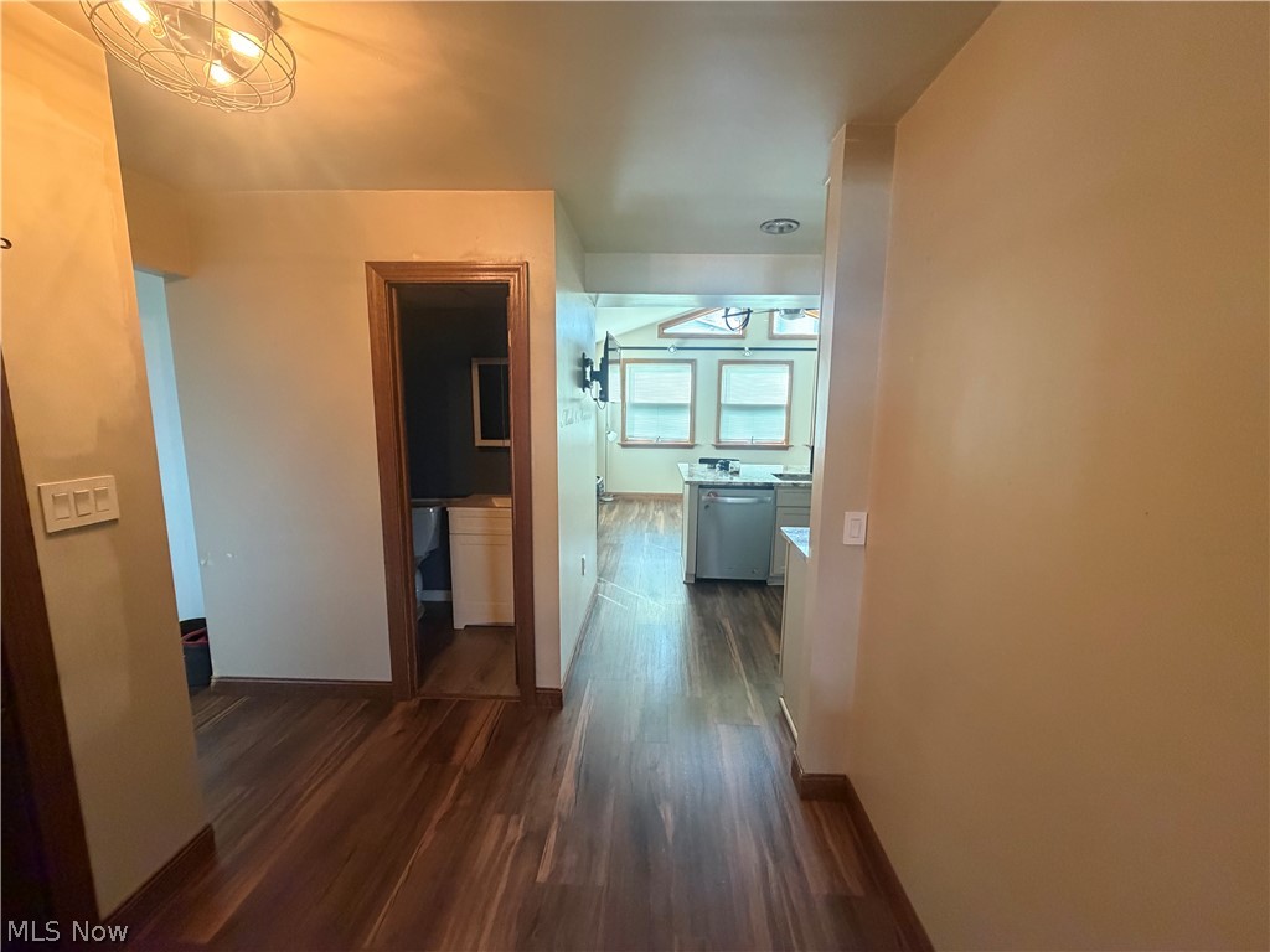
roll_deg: -0.2
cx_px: 635
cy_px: 476
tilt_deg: -9.9
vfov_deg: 85.7
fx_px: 514
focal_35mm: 14
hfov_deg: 102.1
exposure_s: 1/60
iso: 500
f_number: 2.2
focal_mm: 2.22
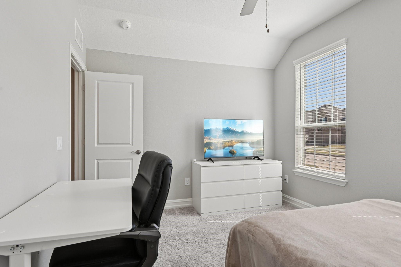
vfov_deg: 64.5
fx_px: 212
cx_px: 200
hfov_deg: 86.9
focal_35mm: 19
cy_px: 134
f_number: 8
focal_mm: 19
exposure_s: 1/160
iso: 400
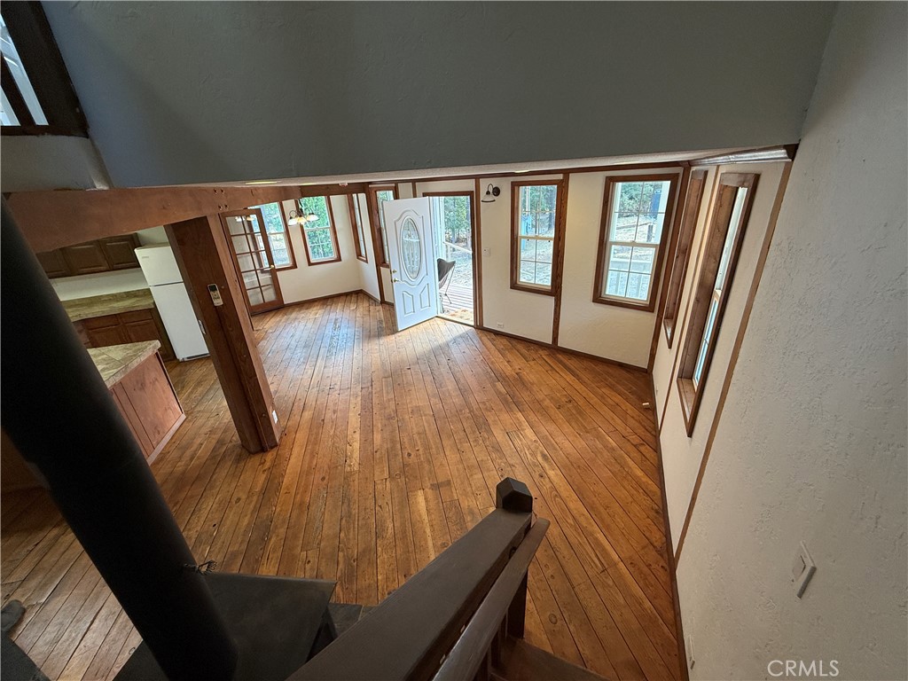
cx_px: 454
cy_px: 340
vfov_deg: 85.7
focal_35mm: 14
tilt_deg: -23.9
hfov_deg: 102.1
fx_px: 367
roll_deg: +3.2
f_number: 2.2
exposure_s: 1/120
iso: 125
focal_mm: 2.22
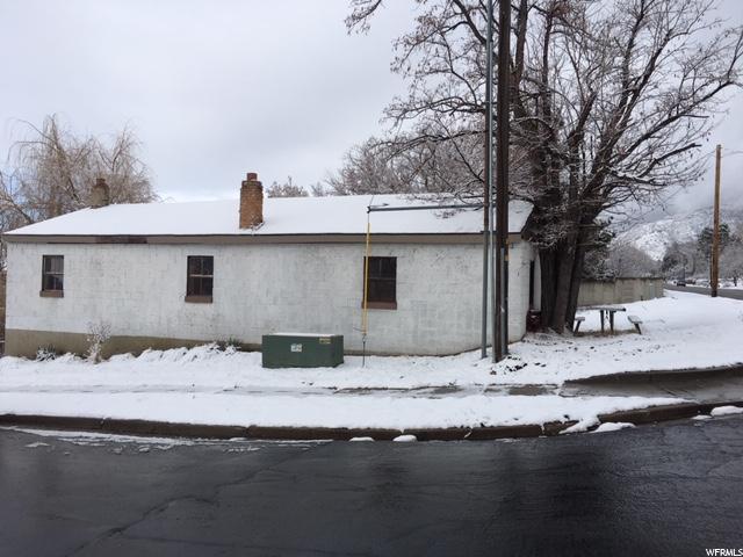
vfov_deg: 48.2
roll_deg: -1.9
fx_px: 622
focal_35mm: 29
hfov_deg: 61.7
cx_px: 372
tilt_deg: -0.1
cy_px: 278
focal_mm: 4.15
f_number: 2.2
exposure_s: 1/1508
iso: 25
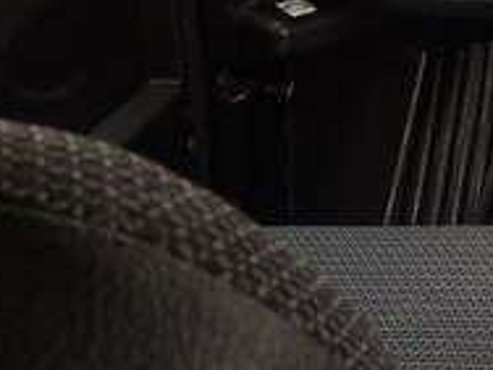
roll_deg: +1.5
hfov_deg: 16.7
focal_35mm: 102
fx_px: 1453
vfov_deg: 13.7
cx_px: 826
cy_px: -172
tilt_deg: -16.3
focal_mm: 4.15
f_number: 2.2
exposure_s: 1/50
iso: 40
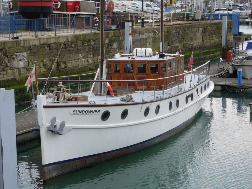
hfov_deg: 22.5
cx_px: 126
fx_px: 634
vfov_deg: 17.0
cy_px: 94
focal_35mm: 87
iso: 100
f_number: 4.9
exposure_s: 1/250
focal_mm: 15.5
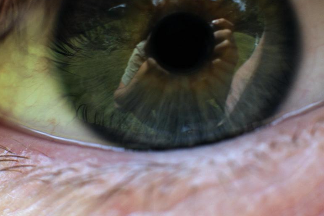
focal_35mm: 125
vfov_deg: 10.9
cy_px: 60
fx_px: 1125
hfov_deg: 16.4
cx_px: 173
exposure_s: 1/125
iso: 200
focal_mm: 50
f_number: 1.4
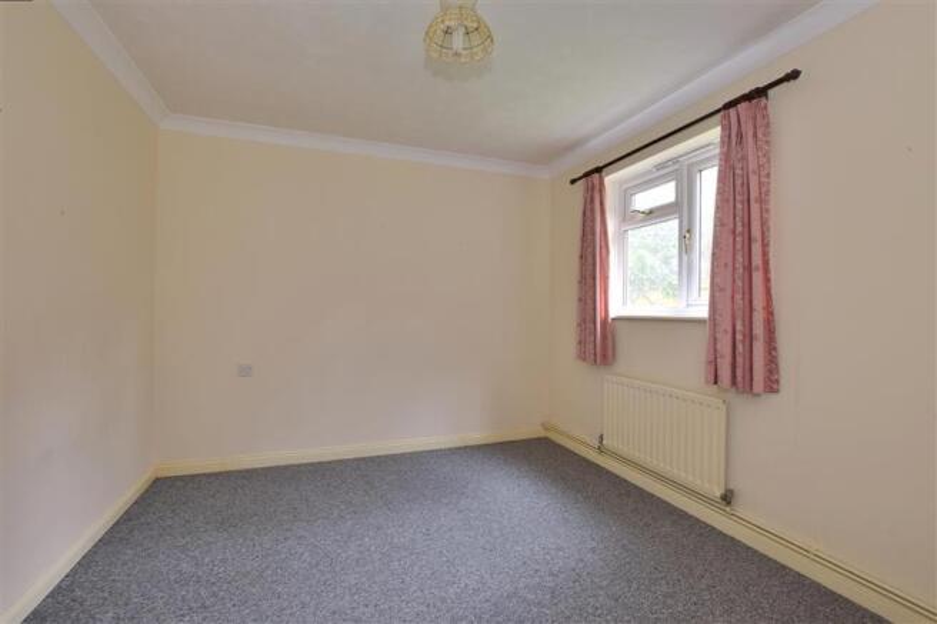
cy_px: 312
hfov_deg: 100.4
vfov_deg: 77.3
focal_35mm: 15
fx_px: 390
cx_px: 468
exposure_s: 1/5
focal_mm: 10
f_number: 11
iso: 400
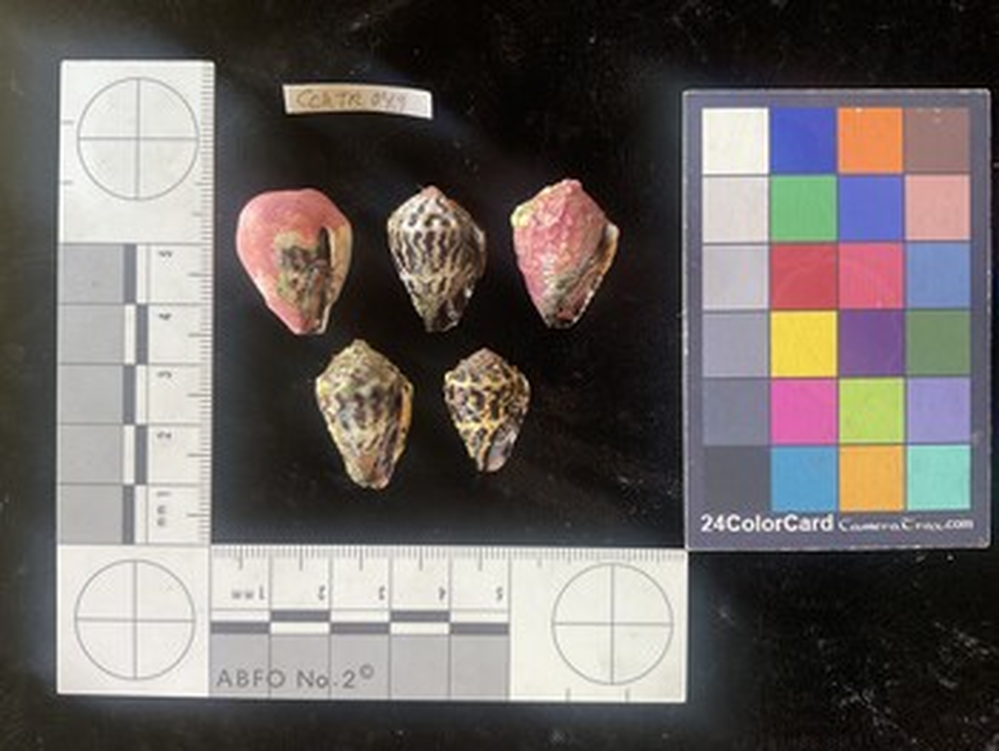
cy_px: 376
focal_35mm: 29
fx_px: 837
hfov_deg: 61.6
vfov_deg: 48.3
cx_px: 500
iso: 40
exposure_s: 1/60
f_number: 1.8
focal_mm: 3
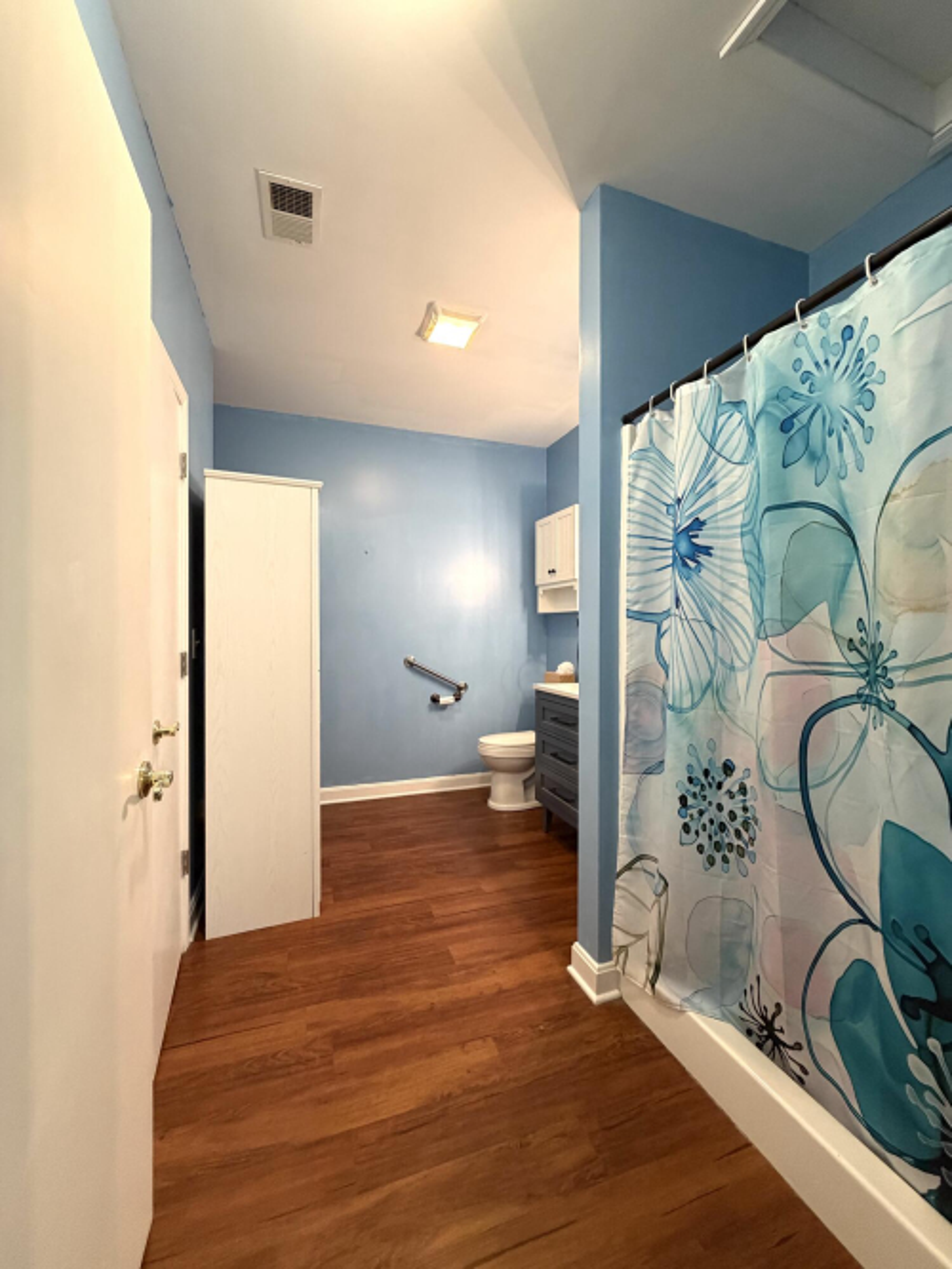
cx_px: 476
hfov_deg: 85.7
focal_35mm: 14
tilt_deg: +0.1
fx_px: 514
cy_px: 634
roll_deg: +0.5
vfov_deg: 102.1
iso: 400
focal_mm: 2.22
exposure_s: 1/60
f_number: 2.2
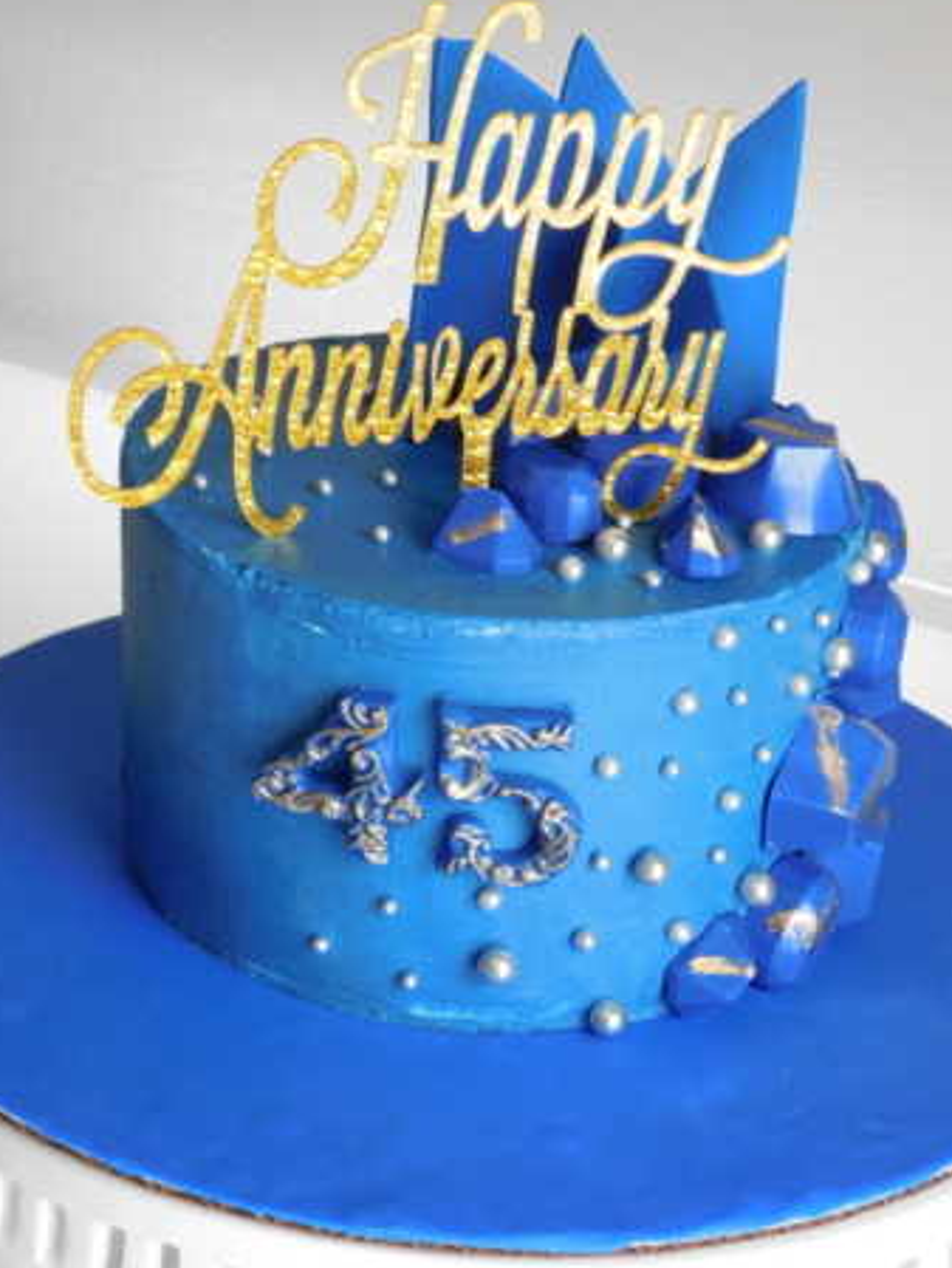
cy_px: 644
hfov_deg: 16.6
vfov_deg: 22.0
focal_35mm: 89
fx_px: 3262
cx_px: 510
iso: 250
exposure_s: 1/30
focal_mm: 14.2
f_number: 4.4
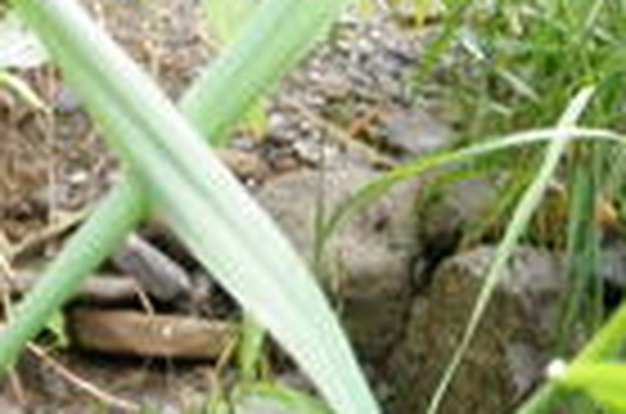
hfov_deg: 24.2
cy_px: 428
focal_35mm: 84
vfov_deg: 15.8
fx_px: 1457
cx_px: 387
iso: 100
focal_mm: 5
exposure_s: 1/30
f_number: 3.5
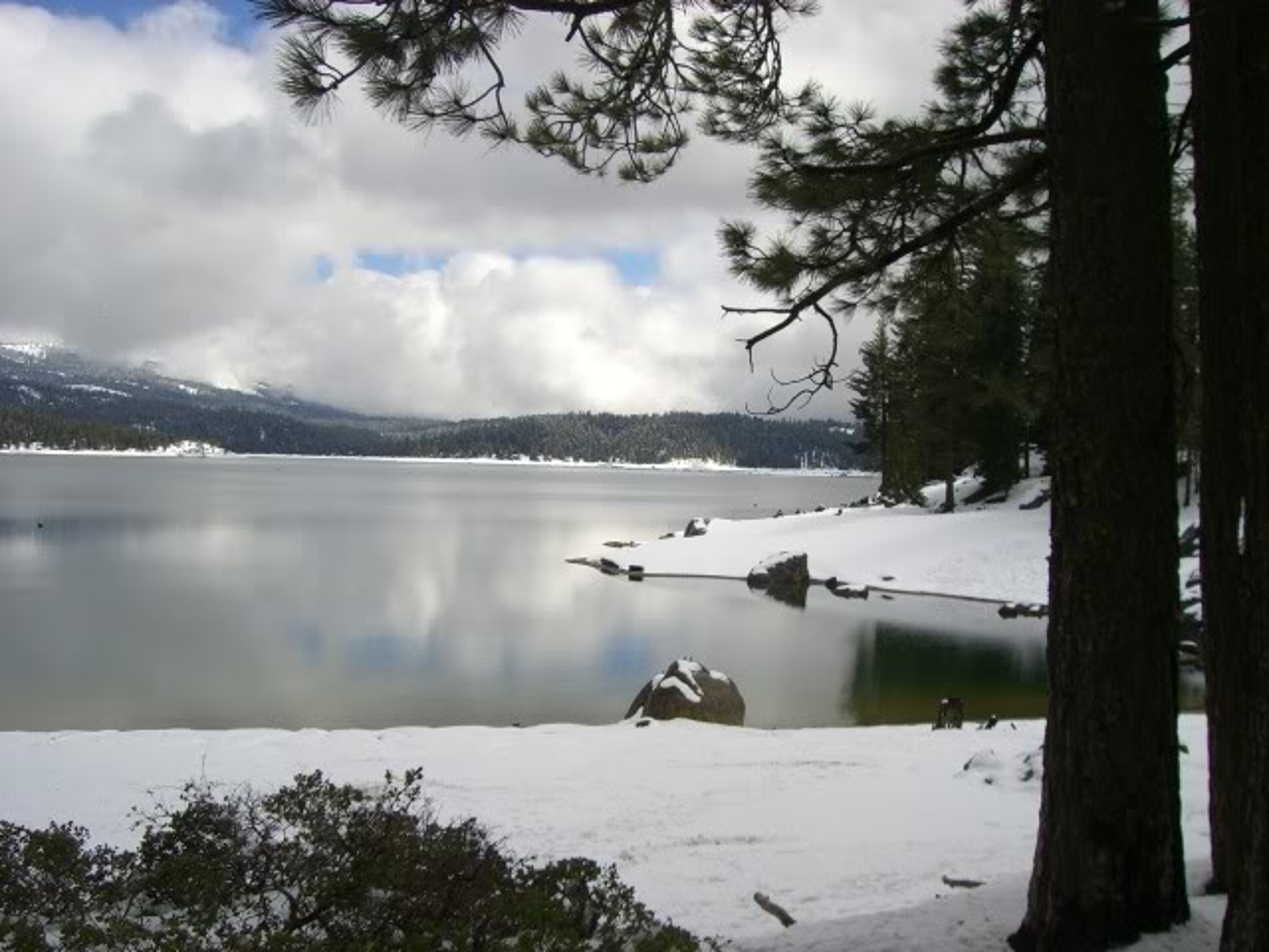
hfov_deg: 49.0
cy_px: 476
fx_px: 1393
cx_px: 634
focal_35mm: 38
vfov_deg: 37.7
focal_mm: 6.2
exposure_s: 1/1600
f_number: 4.3
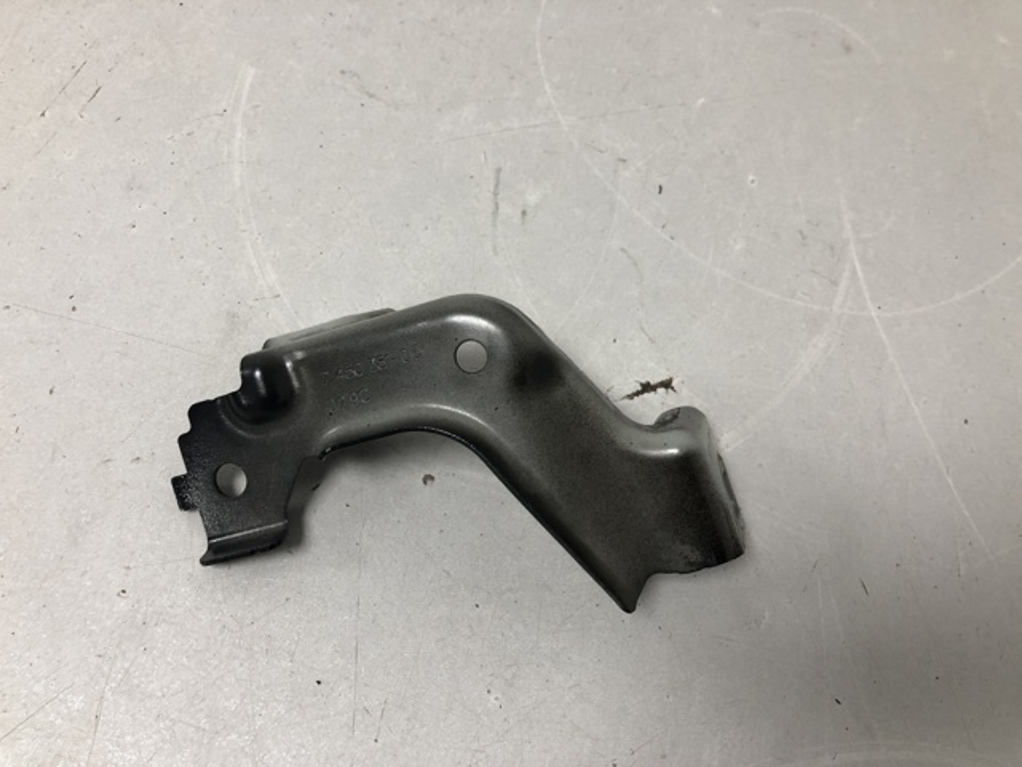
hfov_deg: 63.4
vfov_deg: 49.7
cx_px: 511
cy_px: 384
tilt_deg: -63.1
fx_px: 827
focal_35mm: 28
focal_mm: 4
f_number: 1.8
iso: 40
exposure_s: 1/33
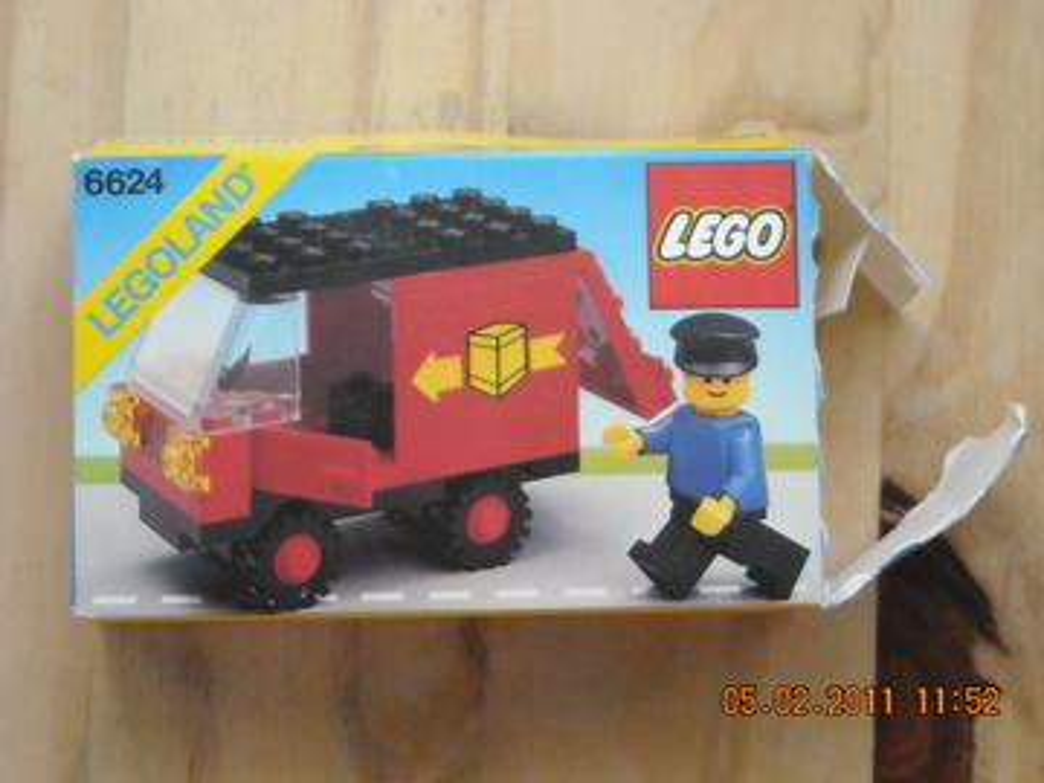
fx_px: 3167
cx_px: 522
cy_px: 392
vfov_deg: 14.1
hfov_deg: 18.7
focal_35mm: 105
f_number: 4.7
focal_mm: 17.1
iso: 800
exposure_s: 1/168
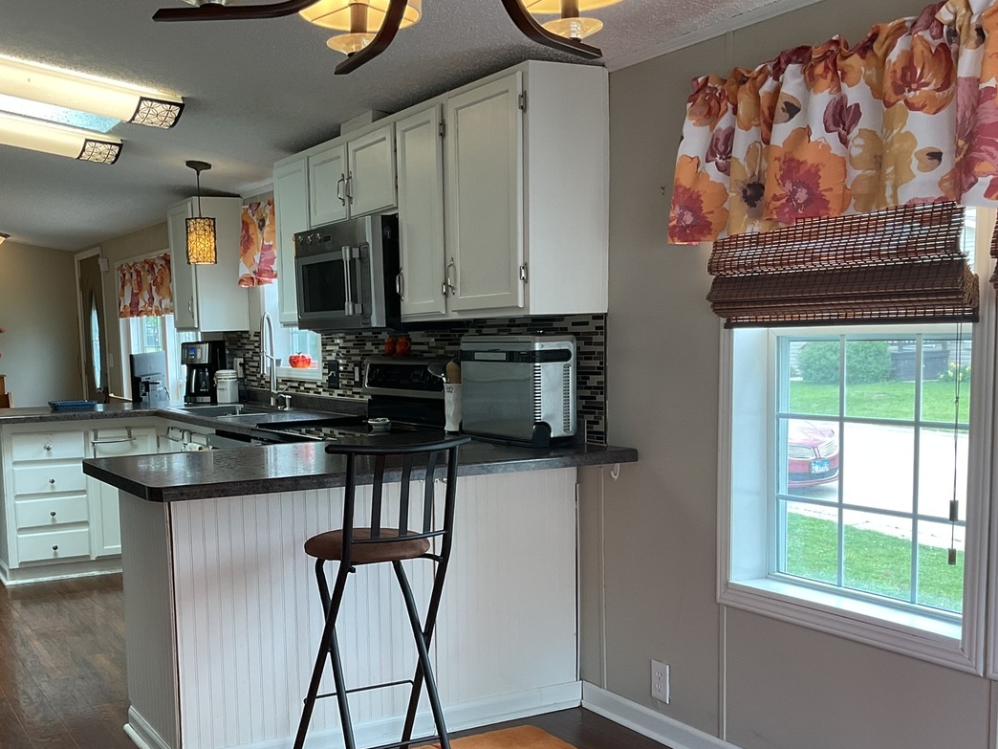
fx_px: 1153
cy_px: 474
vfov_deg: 35.7
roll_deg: +1.3
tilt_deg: -7.6
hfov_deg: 46.2
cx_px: 346
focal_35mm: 40
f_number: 1.8
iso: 64
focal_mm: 3
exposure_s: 1/120
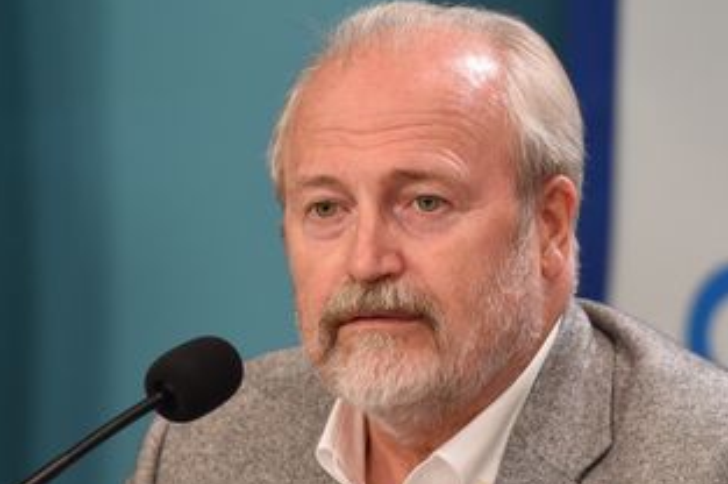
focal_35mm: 448
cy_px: 351
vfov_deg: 3.1
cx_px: 205
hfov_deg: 4.6
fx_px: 9050
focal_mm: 200
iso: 2500
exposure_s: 1/320
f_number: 4.5
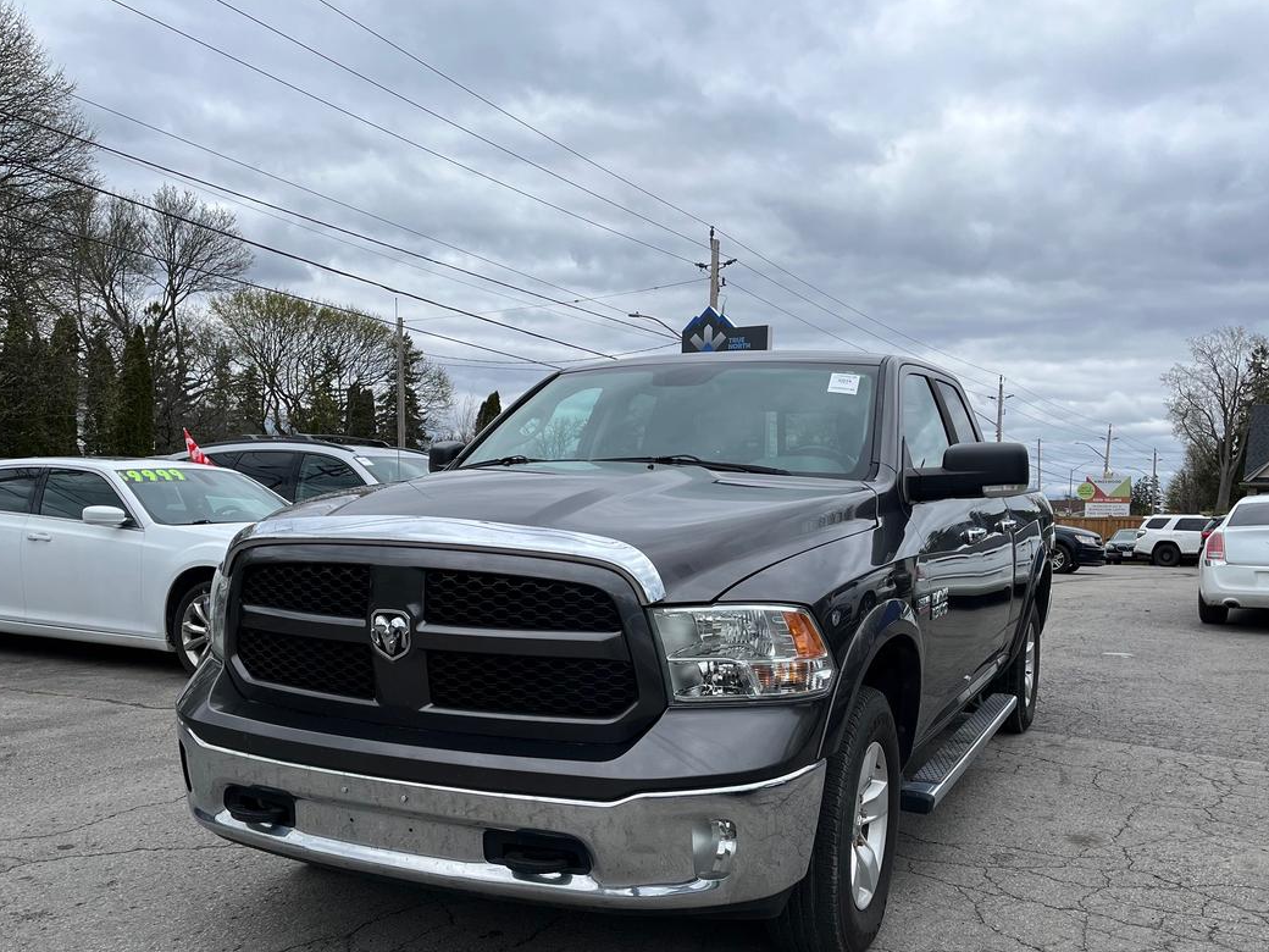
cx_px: 633
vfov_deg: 44.0
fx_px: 1173
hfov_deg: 56.8
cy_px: 561
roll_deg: -2.0
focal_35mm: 32
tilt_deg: -2.5
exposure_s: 1/2632
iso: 50
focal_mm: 5.1
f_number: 1.6
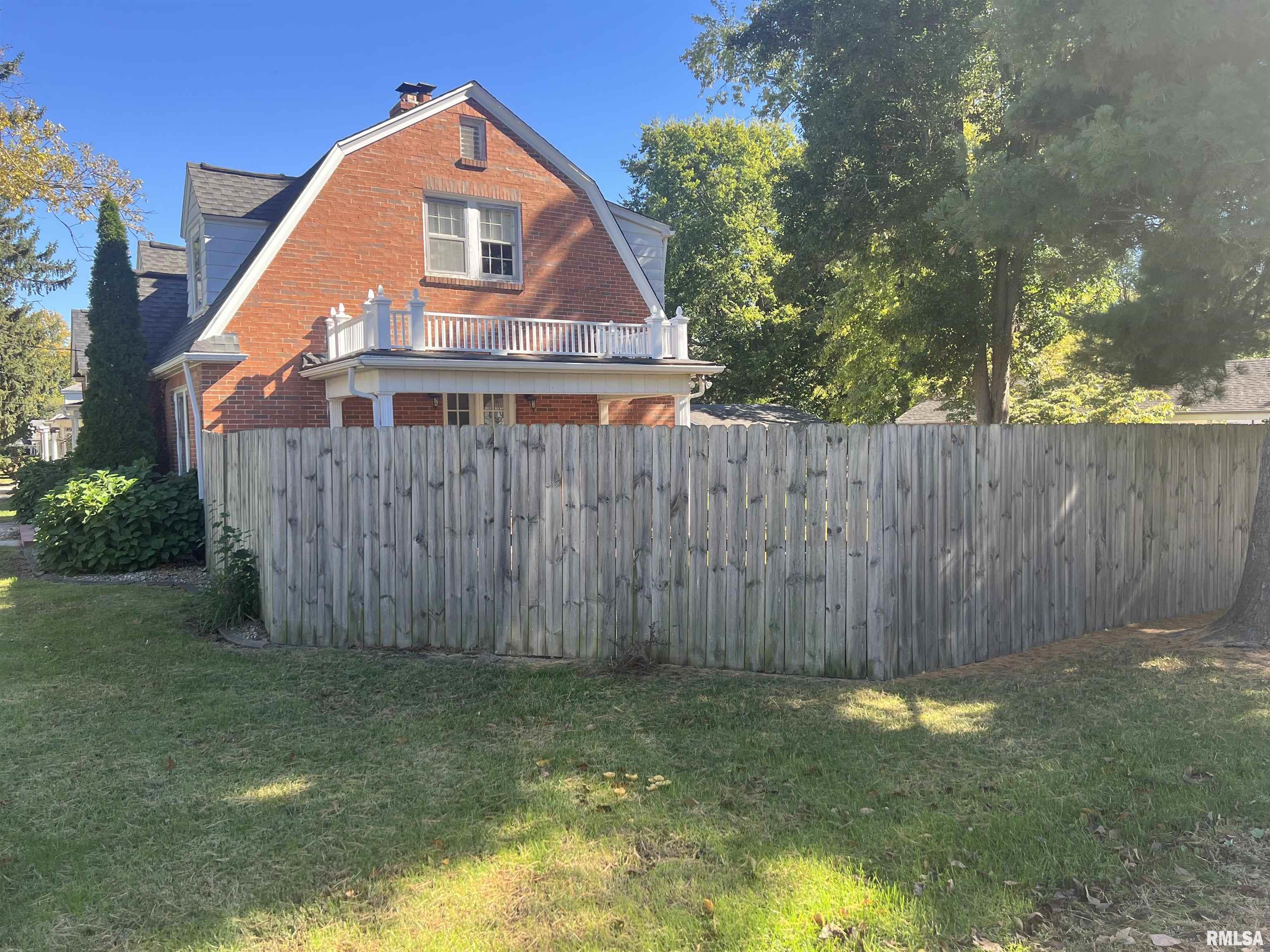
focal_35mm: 26
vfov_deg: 53.1
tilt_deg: -2.7
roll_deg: +1.3
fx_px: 954
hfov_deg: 67.3
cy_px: 476
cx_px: 635
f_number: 1.5
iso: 50
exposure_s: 1/738
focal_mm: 5.7
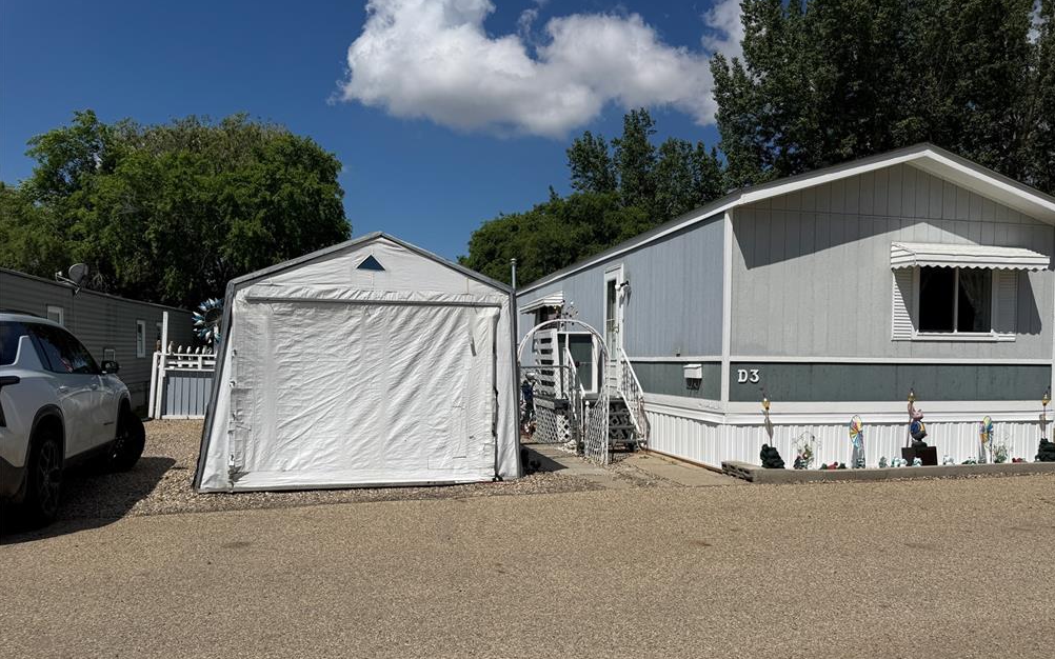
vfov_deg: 47.4
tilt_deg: -1.2
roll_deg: +0.0
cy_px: 383
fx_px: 747
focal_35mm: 26
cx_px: 537
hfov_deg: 70.4
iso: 80
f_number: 1.78
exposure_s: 1/14286
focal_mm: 6.76
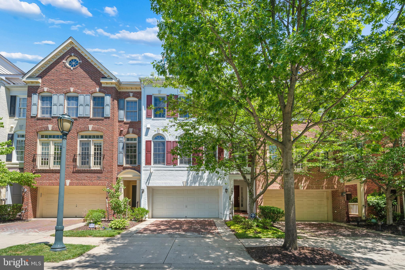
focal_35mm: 16
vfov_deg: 73.7
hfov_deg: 96.7
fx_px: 180
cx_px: 202
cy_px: 135
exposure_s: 1/200
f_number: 7.1
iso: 100
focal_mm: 16
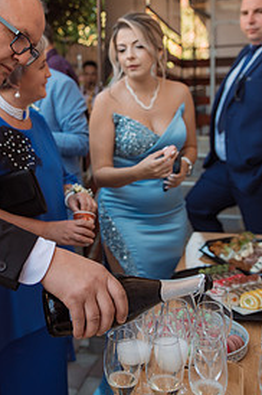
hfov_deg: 26.1
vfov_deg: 38.8
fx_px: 558
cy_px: 166
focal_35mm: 51
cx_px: 65
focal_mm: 31
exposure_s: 1/500
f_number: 2.8
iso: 400
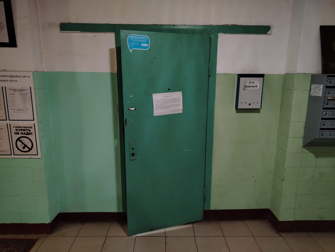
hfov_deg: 71.6
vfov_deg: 56.8
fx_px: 232
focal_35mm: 24
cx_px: 168
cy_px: 126
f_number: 1.75
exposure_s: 1/25
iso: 2150
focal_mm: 5.25
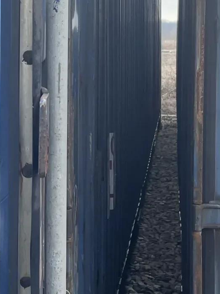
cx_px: 27
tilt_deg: -1.3
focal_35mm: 95
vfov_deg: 20.5
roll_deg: -0.4
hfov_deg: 15.4
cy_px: 67
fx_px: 806
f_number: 1.6
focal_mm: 4.2
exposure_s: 1/720
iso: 32
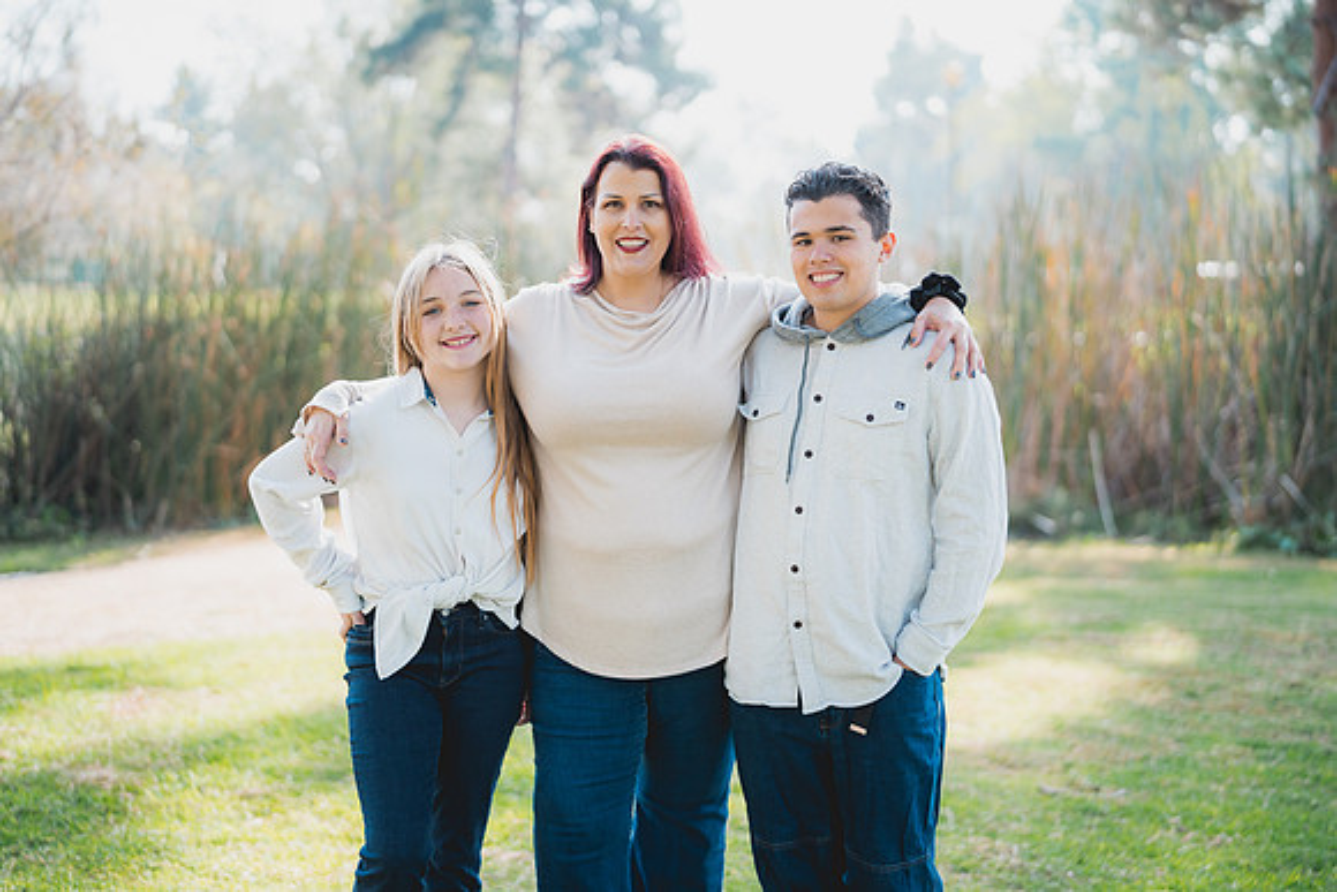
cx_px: 668
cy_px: 446
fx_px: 1857
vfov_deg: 27.0
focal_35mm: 50
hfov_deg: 39.6
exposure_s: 1/1600
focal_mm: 50
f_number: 1.4
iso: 250
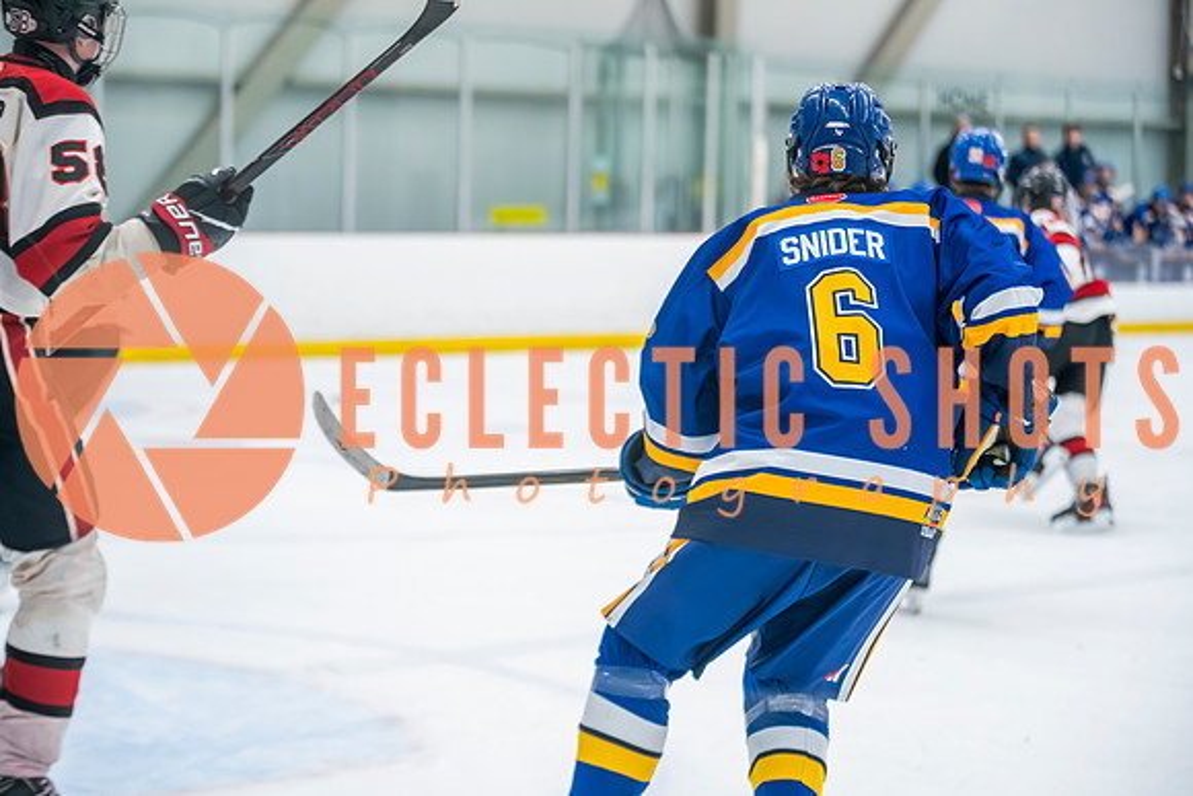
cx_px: 596
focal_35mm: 87
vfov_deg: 15.6
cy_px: 398
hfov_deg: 23.3
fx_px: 2898
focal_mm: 85
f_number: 2.8
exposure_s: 1/640
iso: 4000
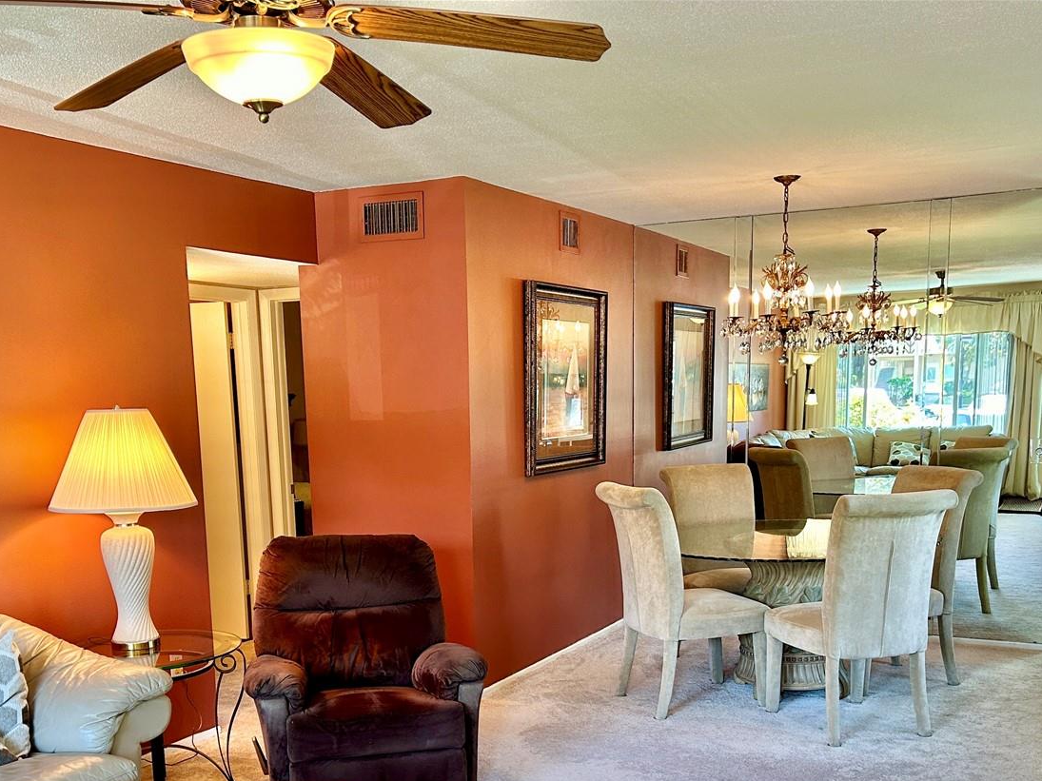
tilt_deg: -9.9
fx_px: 1144
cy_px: 570
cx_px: 483
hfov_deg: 48.9
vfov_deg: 37.0
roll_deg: +1.7
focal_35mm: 38
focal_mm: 5.7
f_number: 1.5
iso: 125
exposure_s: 1/120
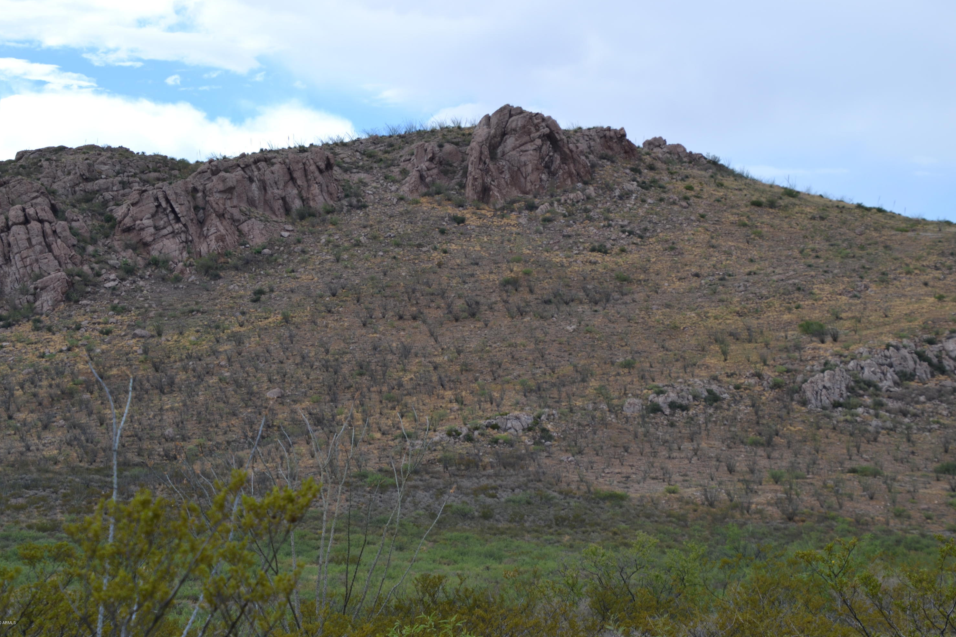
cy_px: 321
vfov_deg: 14.6
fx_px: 2496
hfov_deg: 21.7
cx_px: 473
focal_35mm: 94
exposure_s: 1/200
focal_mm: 62
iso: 100
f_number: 7.1
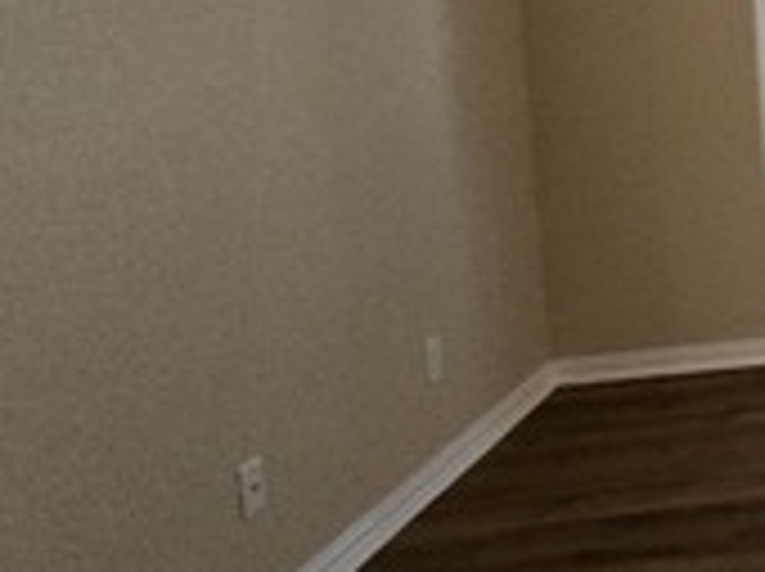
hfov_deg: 21.7
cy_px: 14
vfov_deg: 28.0
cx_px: 1408
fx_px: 1081
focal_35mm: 49
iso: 1000
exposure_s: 1/60
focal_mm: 2.2
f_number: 2.2
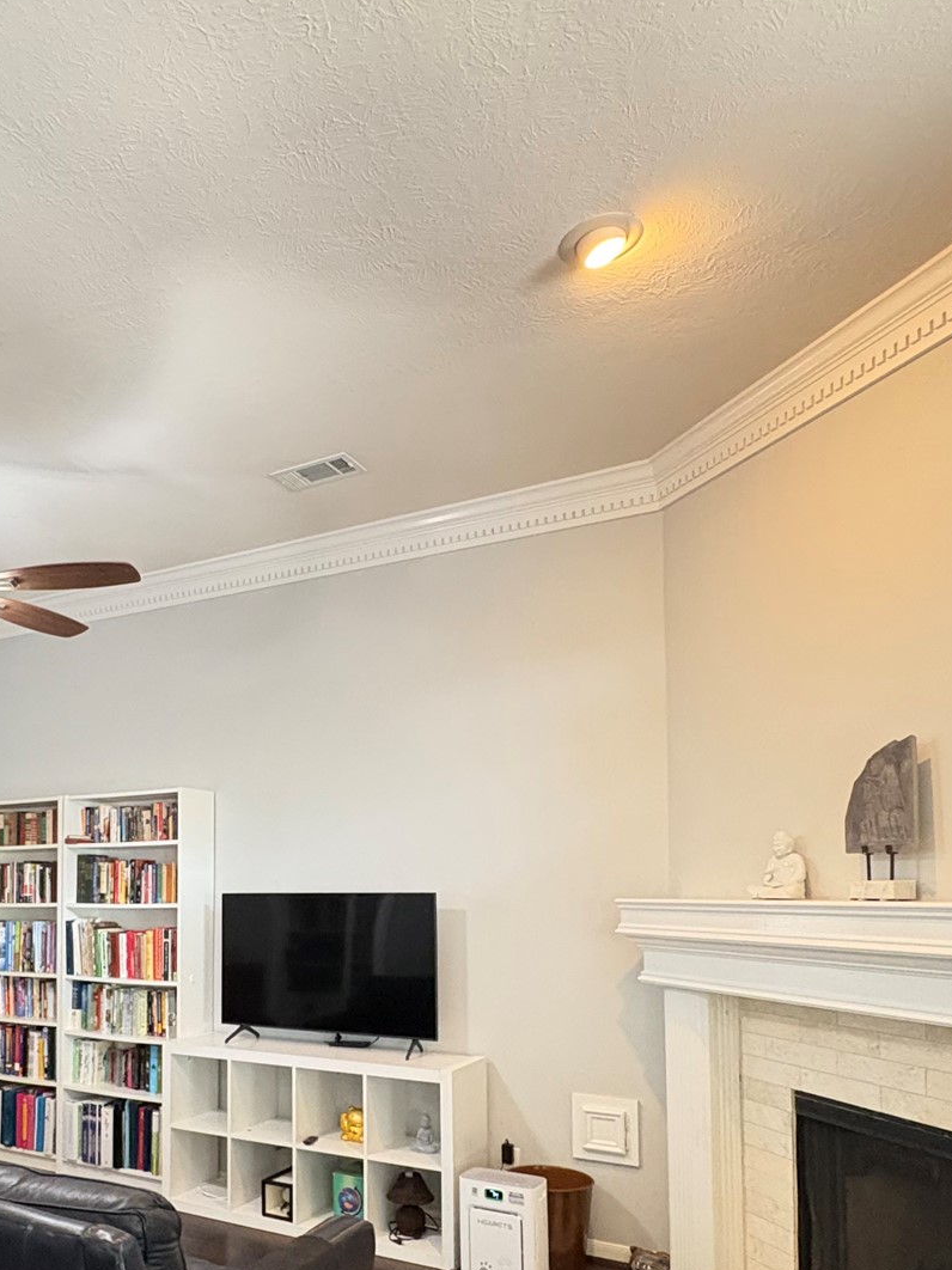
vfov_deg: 63.7
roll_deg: +0.4
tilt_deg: +3.4
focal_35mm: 27
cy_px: 844
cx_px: 262
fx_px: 990
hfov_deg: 49.7
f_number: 2.2
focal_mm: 2.22
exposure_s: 1/60
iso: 800
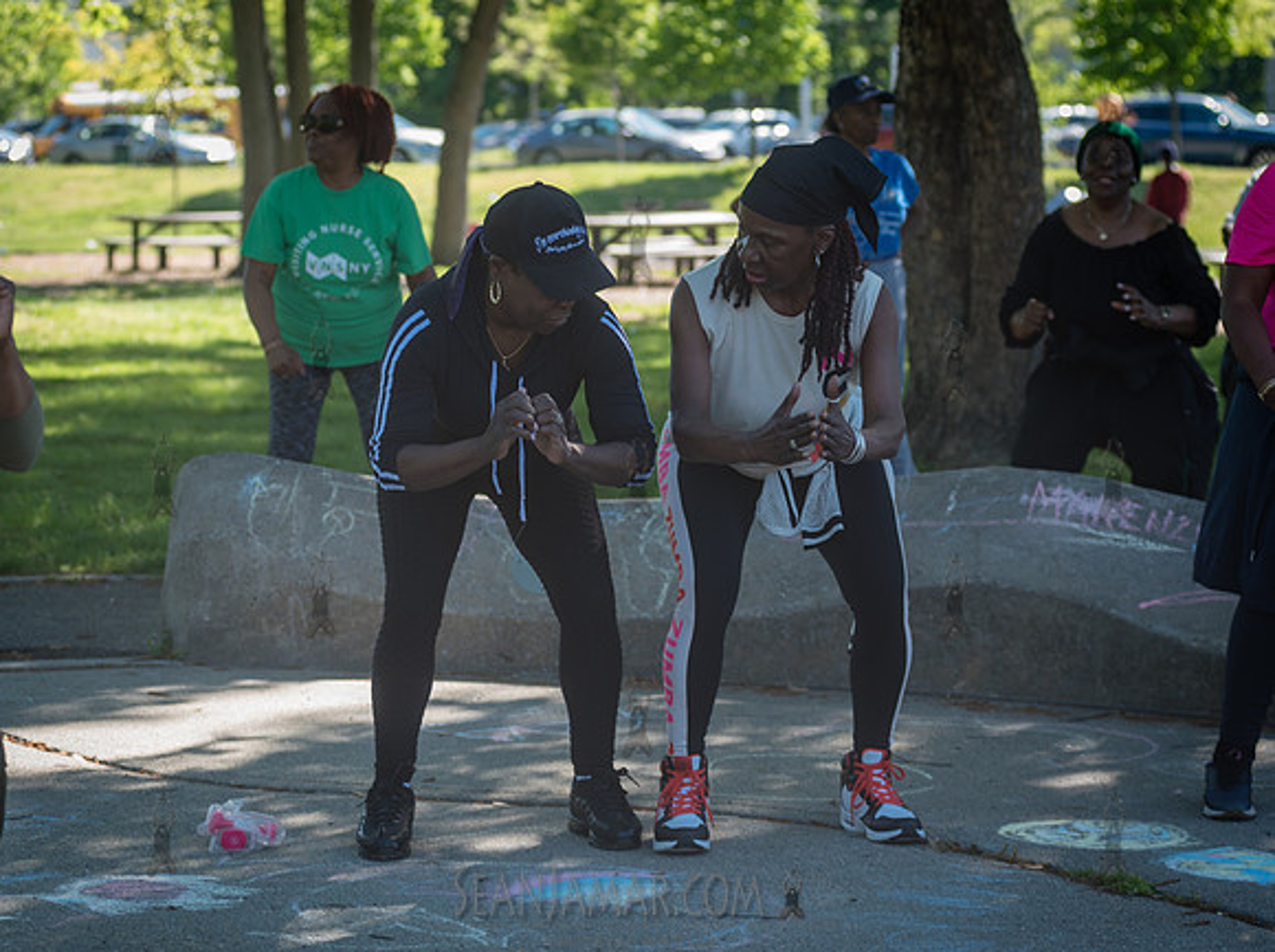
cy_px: 432
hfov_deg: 19.8
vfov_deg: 14.9
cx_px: 654
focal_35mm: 99
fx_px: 3650
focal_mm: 80
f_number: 3.5
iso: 200
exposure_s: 1/320
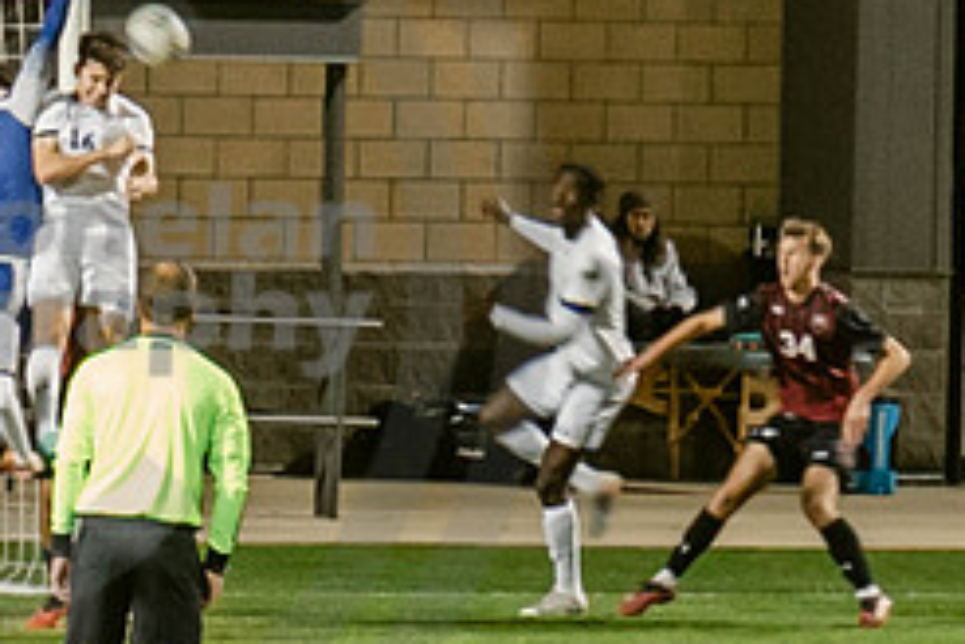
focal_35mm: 727
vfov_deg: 1.9
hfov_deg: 2.8
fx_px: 19486
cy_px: 84
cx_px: -1845
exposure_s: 1/160
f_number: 4
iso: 2000
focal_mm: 70
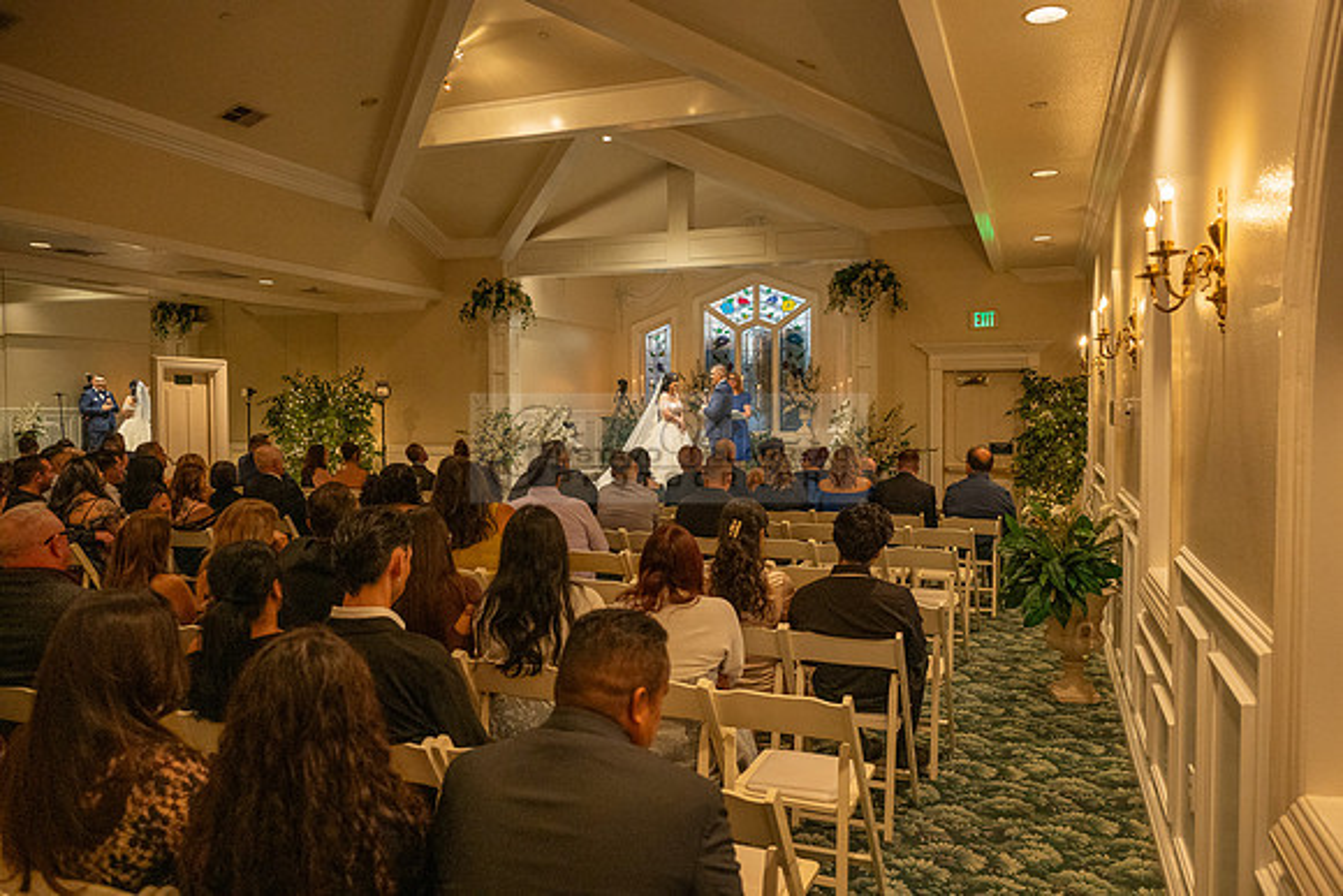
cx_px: 672
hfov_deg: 66.4
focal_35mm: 28
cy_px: 448
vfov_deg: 47.2
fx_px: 1026
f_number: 4
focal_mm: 27.5
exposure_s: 1/200
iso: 3200
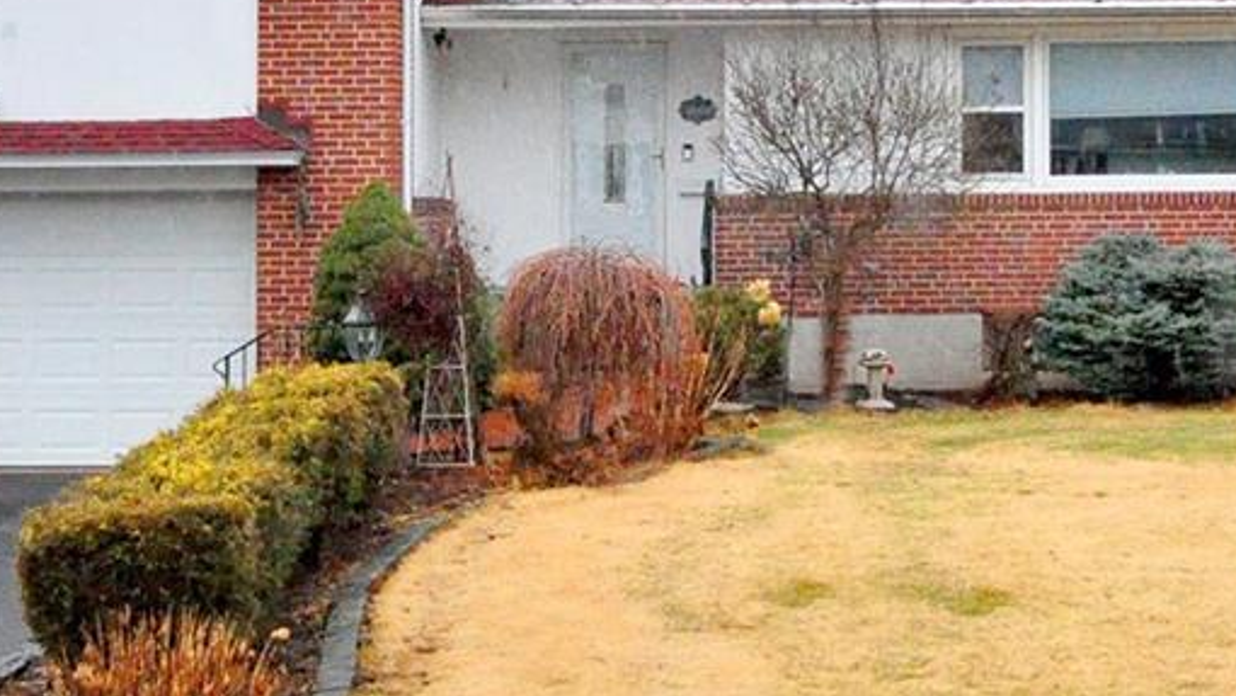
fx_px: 2065
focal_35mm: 63
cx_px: 565
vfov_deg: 18.8
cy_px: 90
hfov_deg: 33.3
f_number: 5.6
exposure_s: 1/500
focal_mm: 20
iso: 3200
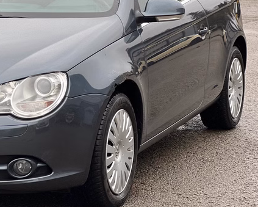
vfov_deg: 10.9
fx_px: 1085
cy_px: 76
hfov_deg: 13.4
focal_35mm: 142
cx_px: 21
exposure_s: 1/121
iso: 50
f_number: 2.8
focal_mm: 9
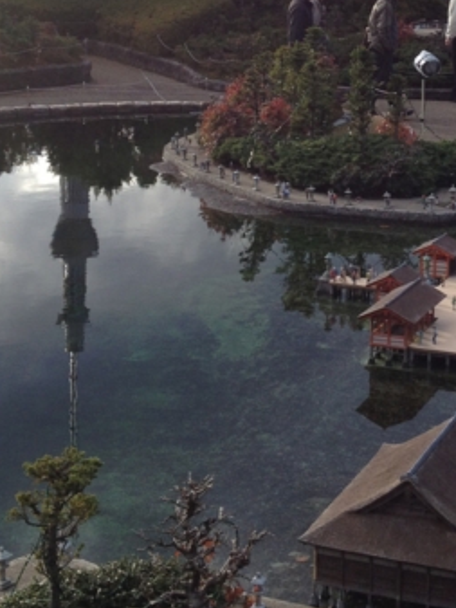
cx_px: 377
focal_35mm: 83
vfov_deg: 22.9
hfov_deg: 17.6
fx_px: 1457
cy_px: 58
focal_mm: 4.28
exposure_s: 1/673
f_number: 2.4
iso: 50
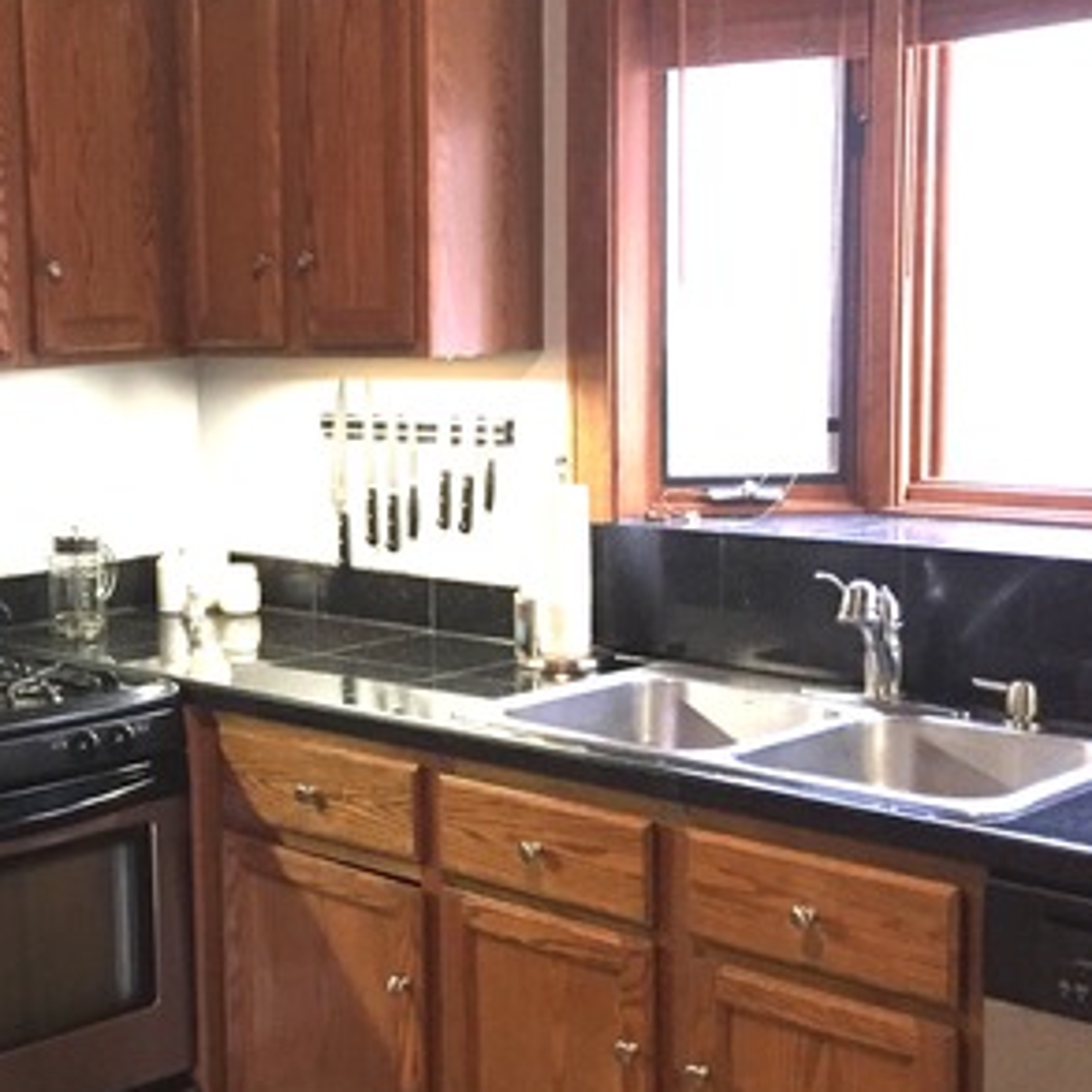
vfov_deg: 30.6
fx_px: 1999
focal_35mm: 56
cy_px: 544
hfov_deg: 29.1
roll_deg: +2.0
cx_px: 75
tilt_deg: -6.9
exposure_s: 1/30
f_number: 2.2
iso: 200
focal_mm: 4.15
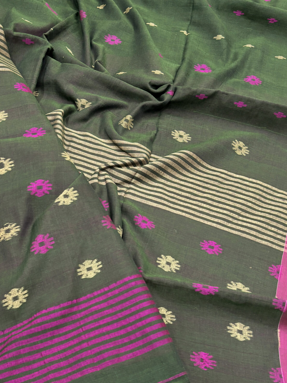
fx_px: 464
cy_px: 289
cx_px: 95
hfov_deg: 34.0
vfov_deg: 43.3
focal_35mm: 42
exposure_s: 1/100
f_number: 1.6
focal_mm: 5.96
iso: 100
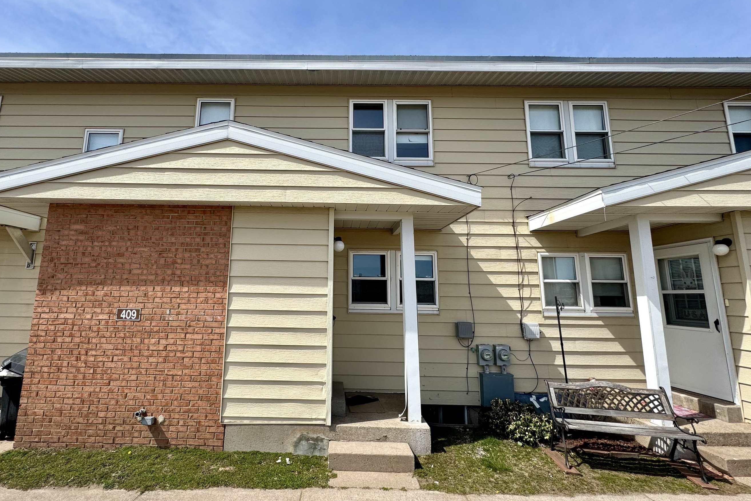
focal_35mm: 17
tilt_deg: +9.3
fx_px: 355
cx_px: 329
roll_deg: -1.1
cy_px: 239
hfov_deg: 92.8
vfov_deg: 70.4
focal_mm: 2.22
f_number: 2.2
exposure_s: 1/1637
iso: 40
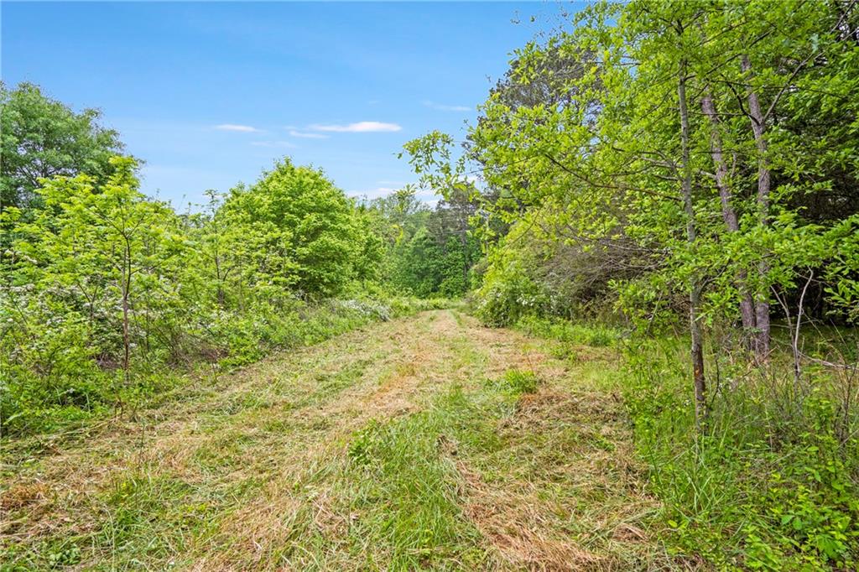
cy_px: 286
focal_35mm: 19
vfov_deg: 64.5
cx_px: 430
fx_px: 453
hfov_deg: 86.9
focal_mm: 19
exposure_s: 1/200
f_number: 8
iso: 500
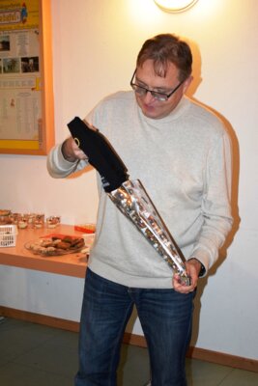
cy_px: 193
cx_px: 129
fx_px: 612
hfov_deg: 23.8
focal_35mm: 57
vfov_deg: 35.0
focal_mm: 38
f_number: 4.8
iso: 3200
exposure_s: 1/60
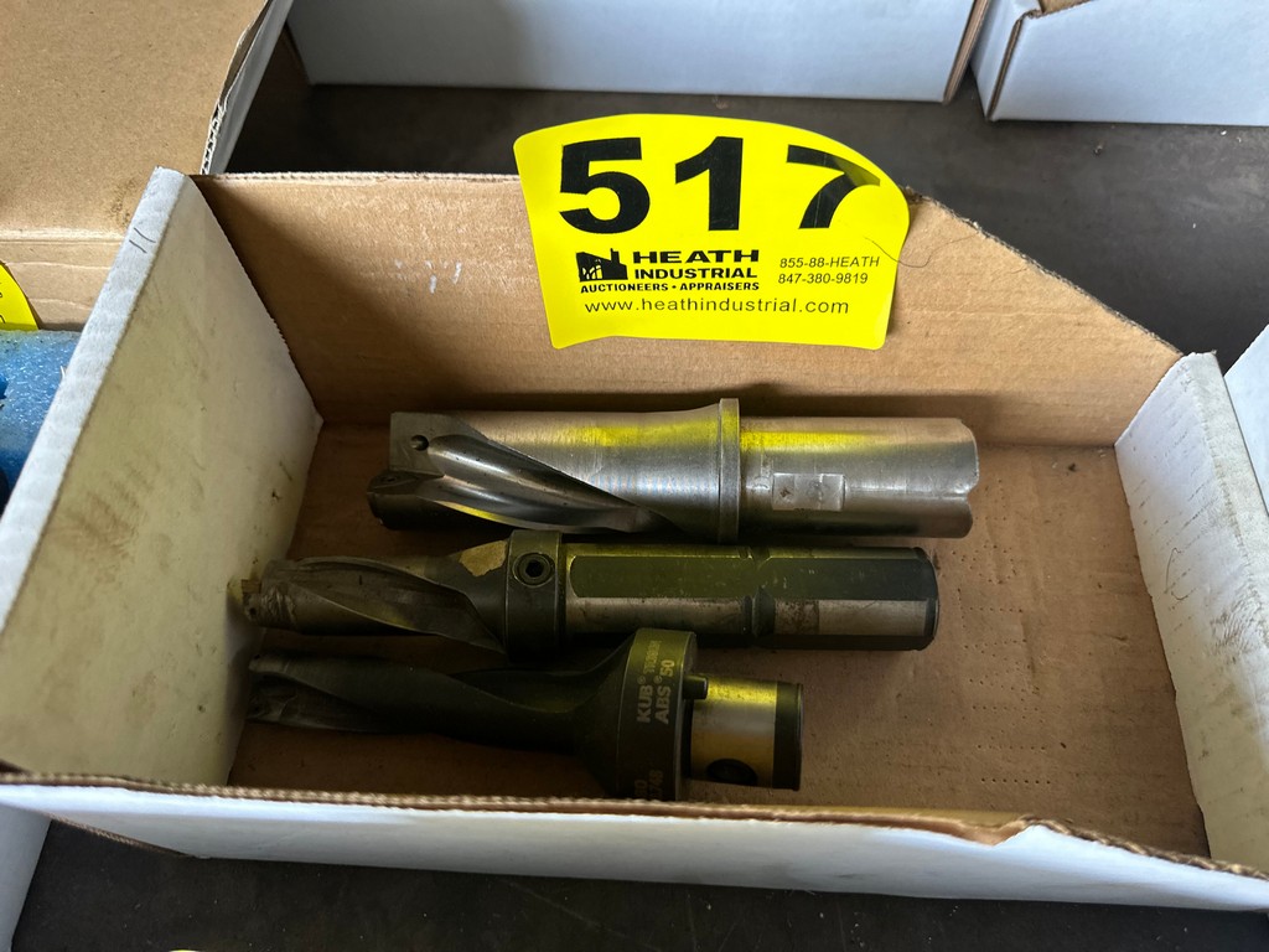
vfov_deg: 56.8
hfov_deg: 71.6
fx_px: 880
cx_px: 634
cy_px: 476
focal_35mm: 24
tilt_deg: -59.6
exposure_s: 1/80
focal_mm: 6.86
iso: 250
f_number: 1.78
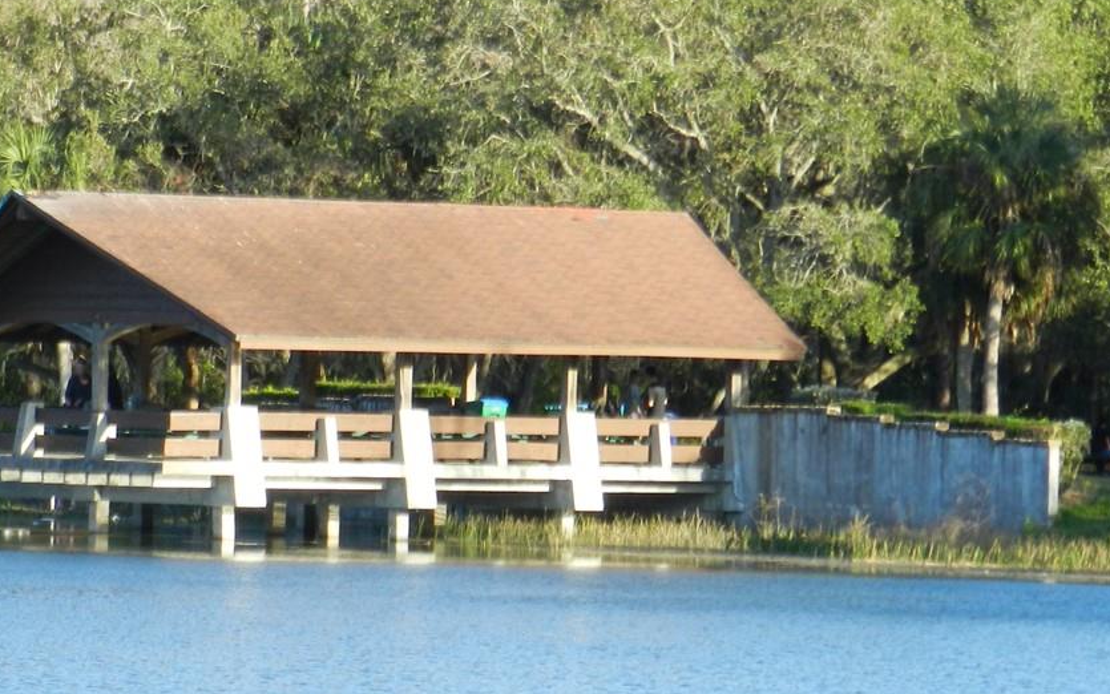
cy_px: 653
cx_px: 459
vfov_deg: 4.0
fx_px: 9832
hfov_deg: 6.5
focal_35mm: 325
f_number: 5.3
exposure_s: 1/250
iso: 160
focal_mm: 28.4
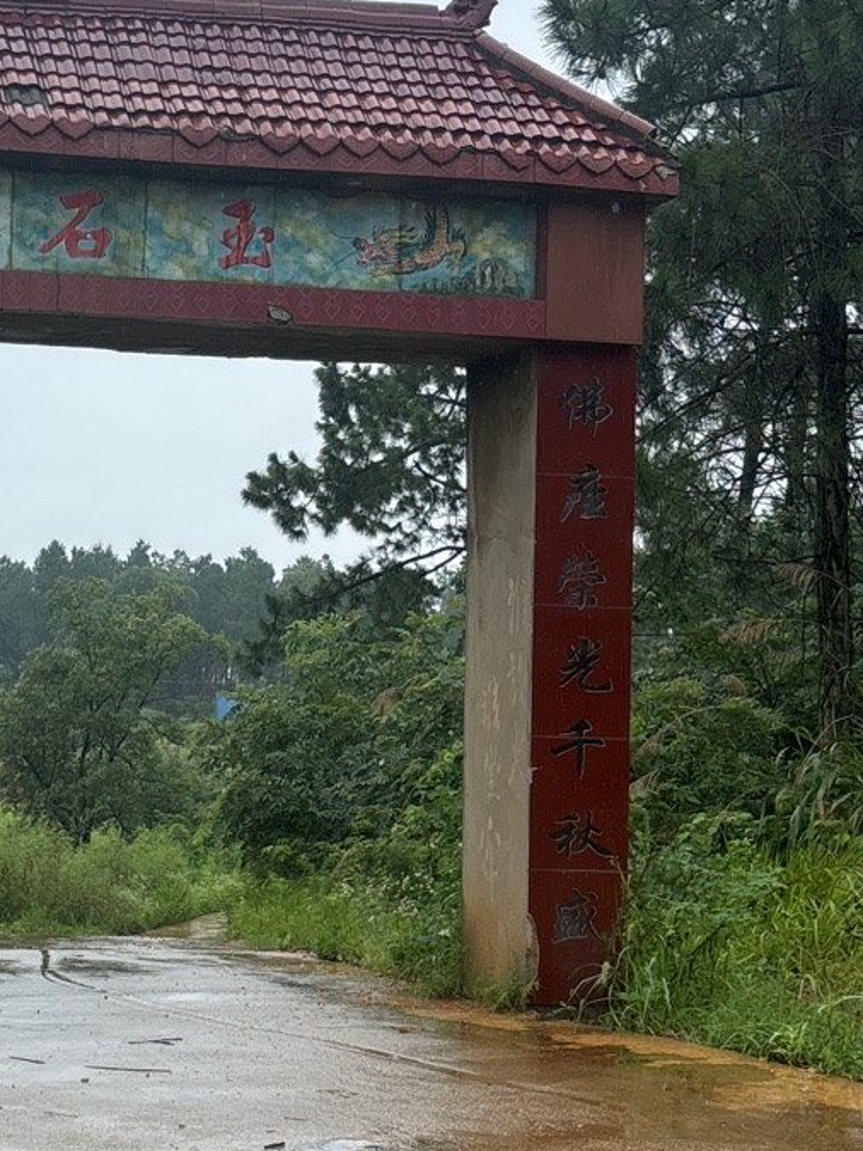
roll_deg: -2.2
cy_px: 563
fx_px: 2560
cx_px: 147
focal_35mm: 77
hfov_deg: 18.9
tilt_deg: +1.6
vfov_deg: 25.3
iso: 50
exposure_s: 1/1418
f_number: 1.6
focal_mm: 5.96
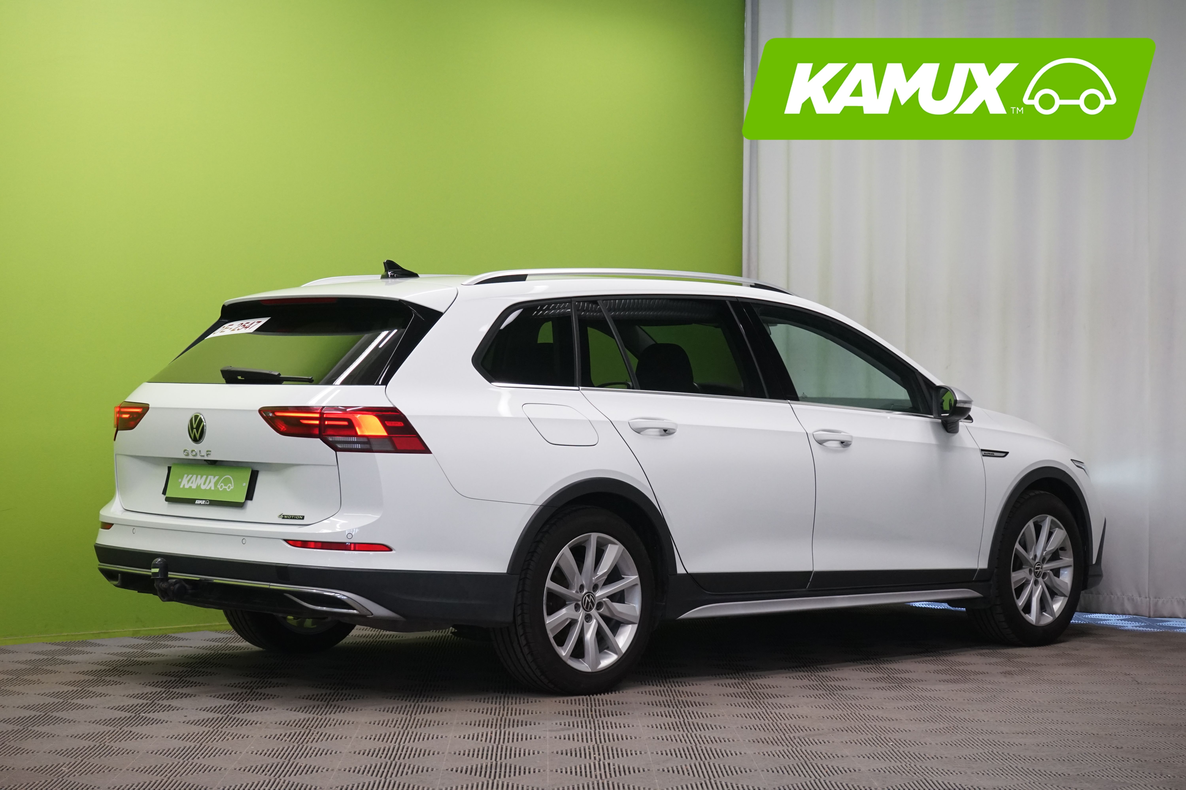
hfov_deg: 30.1
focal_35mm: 67
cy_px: 395
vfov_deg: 20.3
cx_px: 593
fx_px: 2207
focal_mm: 67
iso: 2000
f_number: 10
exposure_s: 1/25
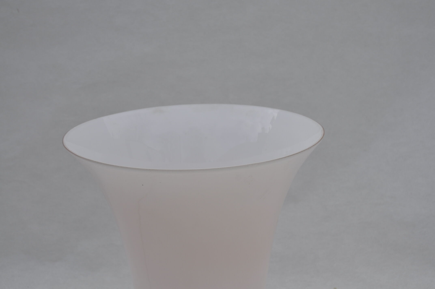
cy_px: 144
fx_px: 489
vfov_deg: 32.9
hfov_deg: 48.0
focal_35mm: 40
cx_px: 218
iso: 200
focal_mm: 27
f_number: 9
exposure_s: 1/320
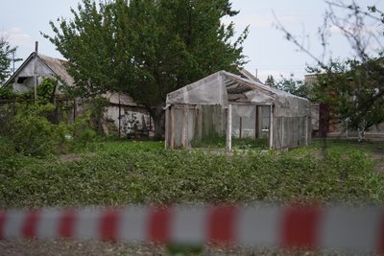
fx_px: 747
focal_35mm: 70
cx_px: 192
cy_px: 128
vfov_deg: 19.5
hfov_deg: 28.8
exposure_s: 1/160
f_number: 2.8
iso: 640
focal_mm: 70
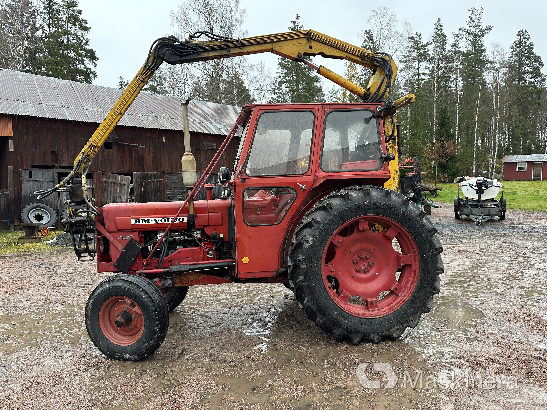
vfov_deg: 56.8
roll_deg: +1.8
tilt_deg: -1.7
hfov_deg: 71.6
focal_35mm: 24
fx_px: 379
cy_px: 205
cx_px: 274
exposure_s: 1/121
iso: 160
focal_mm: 6.86
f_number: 1.78
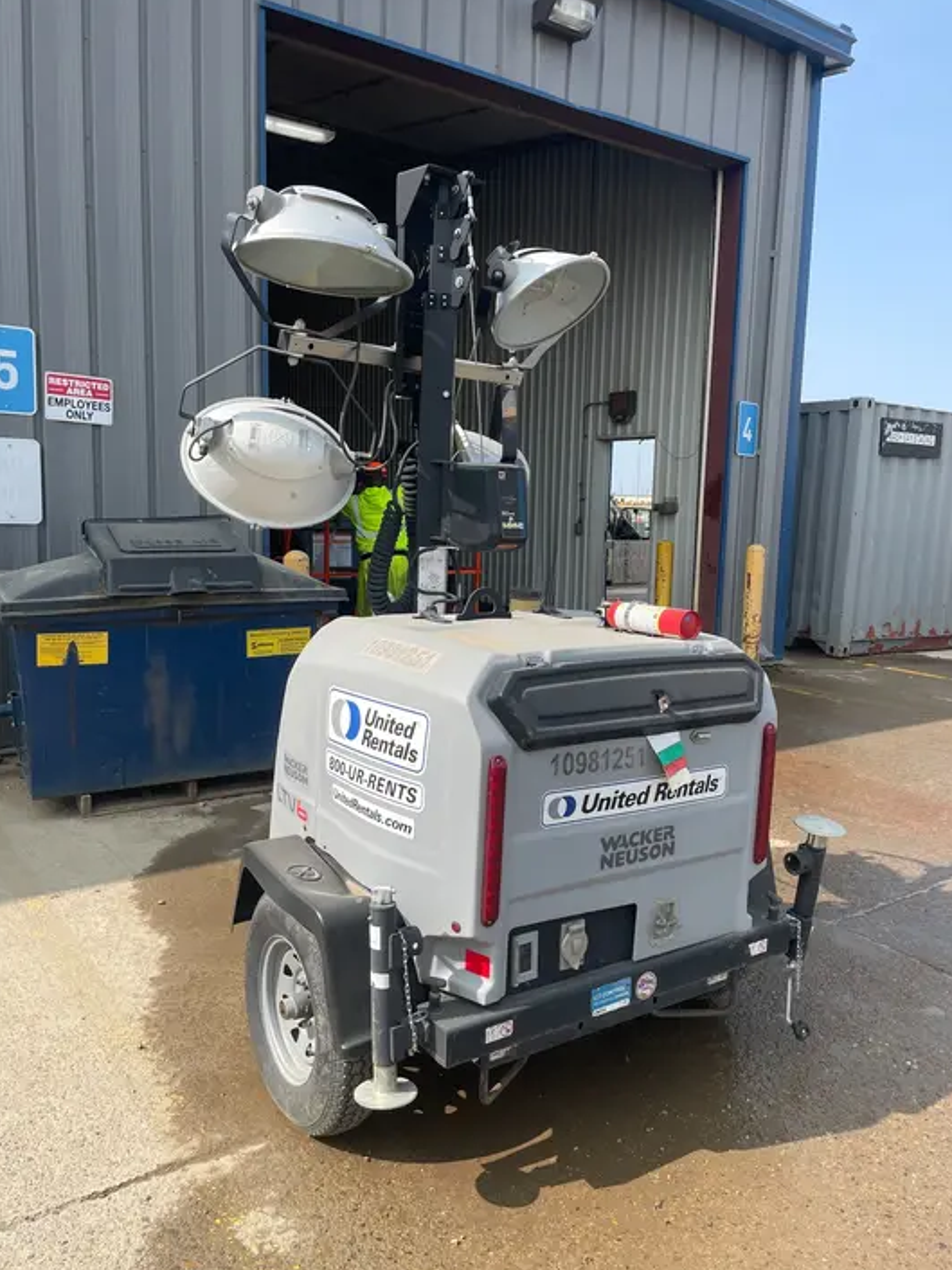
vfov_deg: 65.3
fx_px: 991
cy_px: 650
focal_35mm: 27
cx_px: 479
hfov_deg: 51.3
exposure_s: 1/1949
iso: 32
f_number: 1.6
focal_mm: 4.2
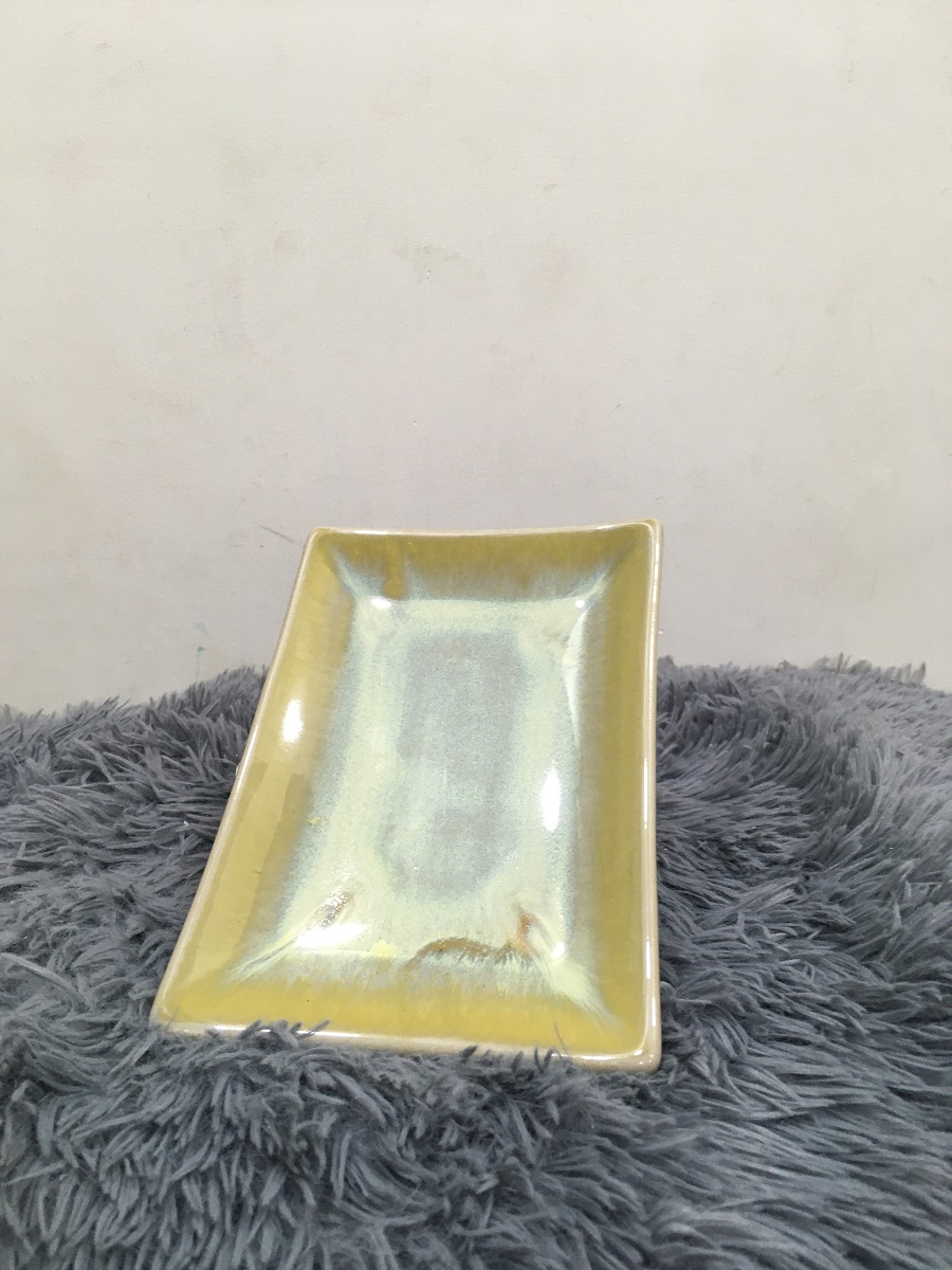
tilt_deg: -14.4
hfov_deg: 48.2
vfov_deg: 61.7
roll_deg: -0.5
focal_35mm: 29
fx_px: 1063
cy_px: 635
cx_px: 476
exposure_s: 1/33
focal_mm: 4.15
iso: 100
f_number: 2.2
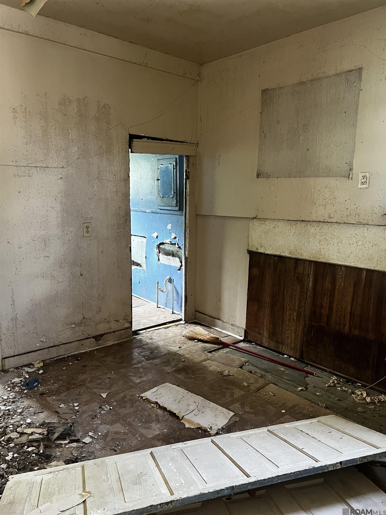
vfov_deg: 67.3
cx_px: 193
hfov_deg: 53.1
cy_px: 258
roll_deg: -0.5
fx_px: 387
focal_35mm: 26
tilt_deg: -9.6
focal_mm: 5.7
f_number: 1.5
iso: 500
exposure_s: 1/57
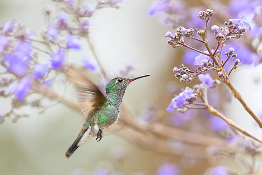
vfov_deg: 1.5
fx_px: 6630
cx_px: 133
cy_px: 89
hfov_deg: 2.3
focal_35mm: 912
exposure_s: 1/400
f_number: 4
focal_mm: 500
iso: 2500
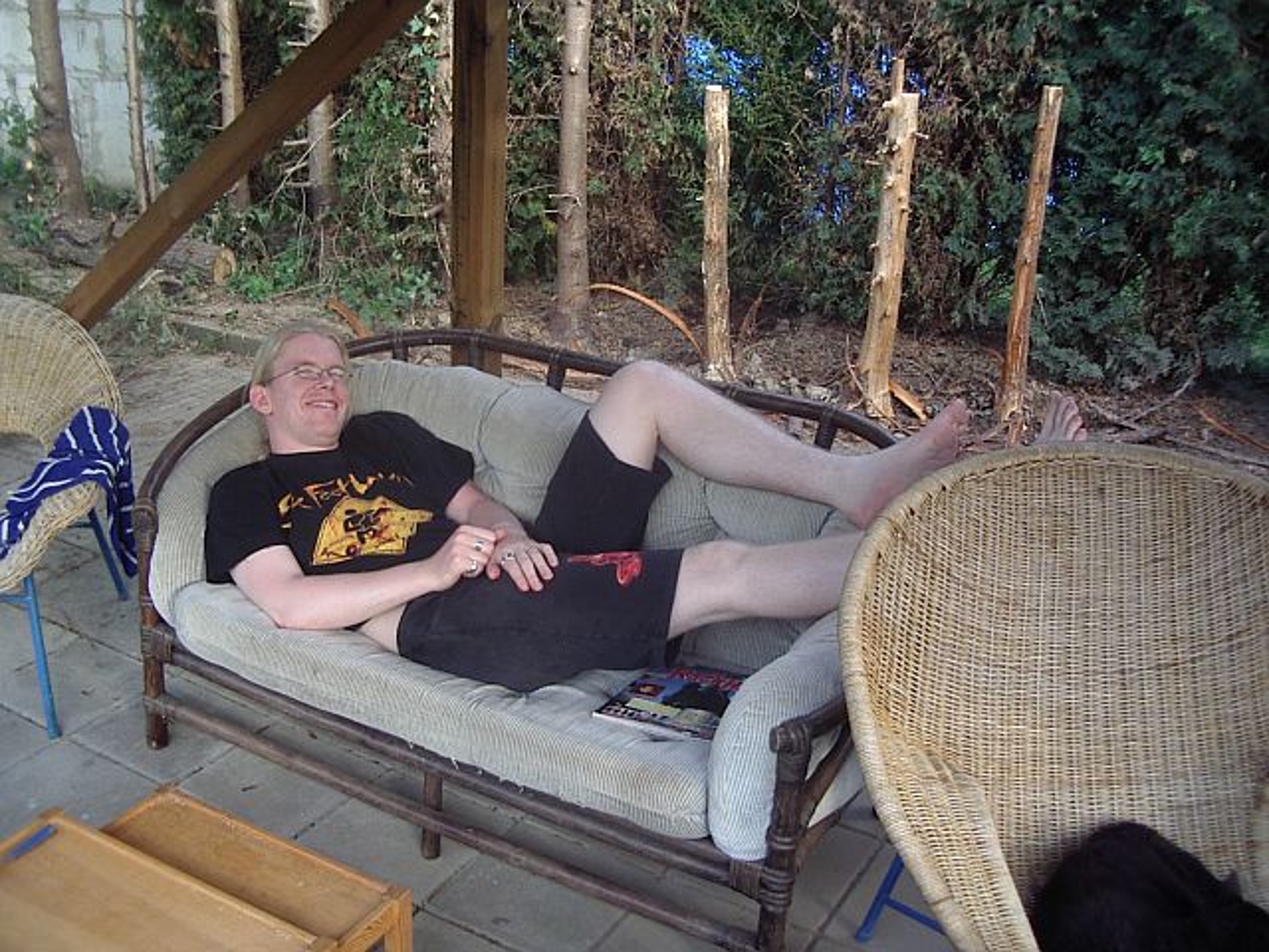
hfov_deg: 49.0
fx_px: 1393
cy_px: 476
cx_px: 634
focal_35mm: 38
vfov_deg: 37.7
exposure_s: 1/80
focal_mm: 5.8
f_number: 2.6
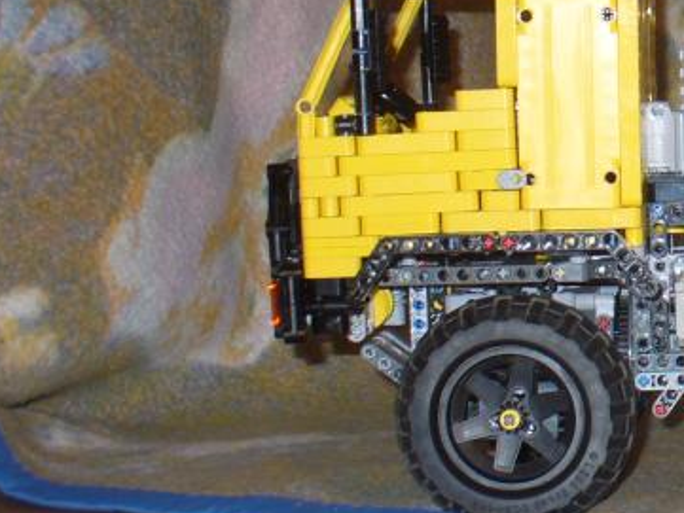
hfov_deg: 17.3
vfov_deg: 14.1
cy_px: 159
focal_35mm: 105
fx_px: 2075
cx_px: 959
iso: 100
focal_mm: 6.1
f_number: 2.8
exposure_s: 1/30
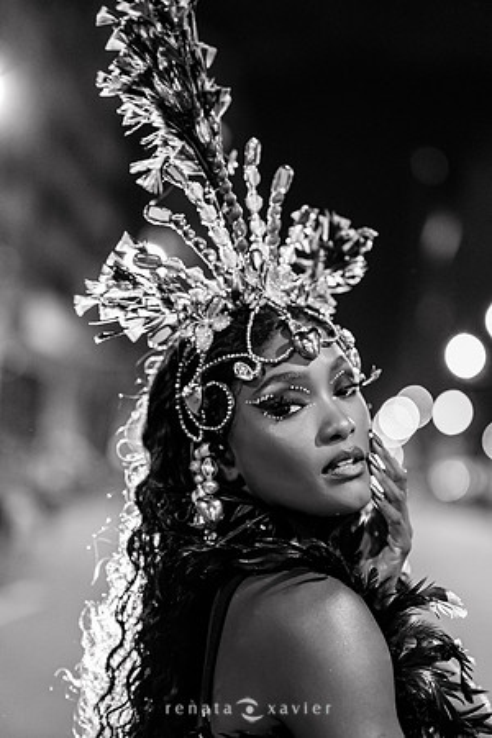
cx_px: 246
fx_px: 1537
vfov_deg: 27.0
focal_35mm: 75
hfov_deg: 18.2
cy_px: 369
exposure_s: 1/320
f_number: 1.2
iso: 2000
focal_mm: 50
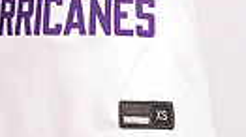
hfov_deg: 3.3
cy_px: -216
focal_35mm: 657
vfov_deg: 1.8
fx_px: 4276
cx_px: 39
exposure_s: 1/200
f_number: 8
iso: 320
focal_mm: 182
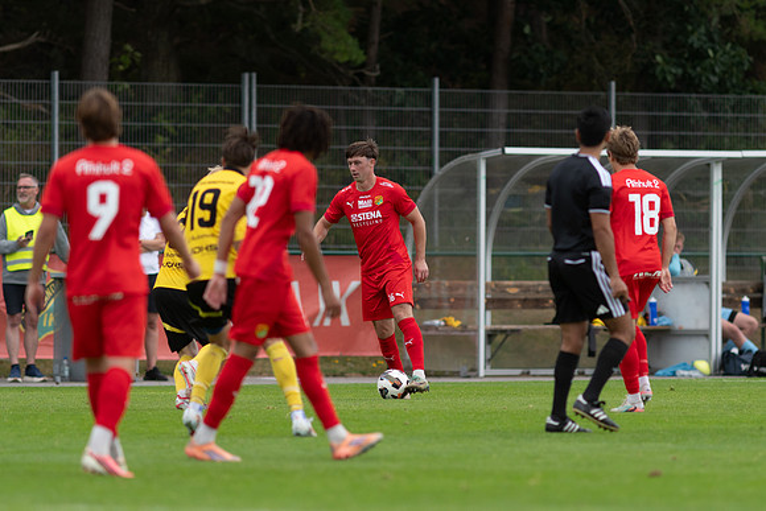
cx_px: 383
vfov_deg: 3.1
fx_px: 9577
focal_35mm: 450
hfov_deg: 4.6
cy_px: 256
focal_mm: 300
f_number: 3.2
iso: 280
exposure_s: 1/1600
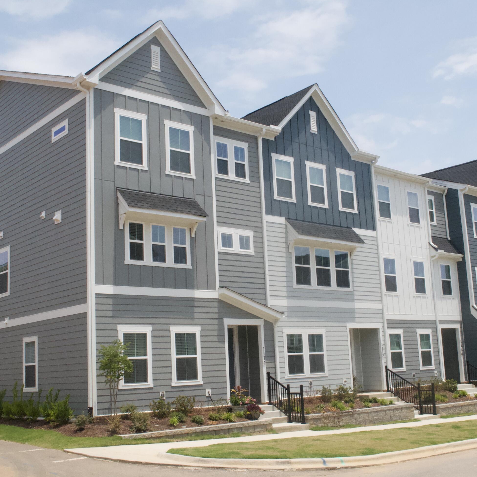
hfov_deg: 39.2
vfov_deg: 39.2
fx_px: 670
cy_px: 241
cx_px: 249
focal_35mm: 43
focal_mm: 22
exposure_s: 1/1250
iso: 3200
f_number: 18
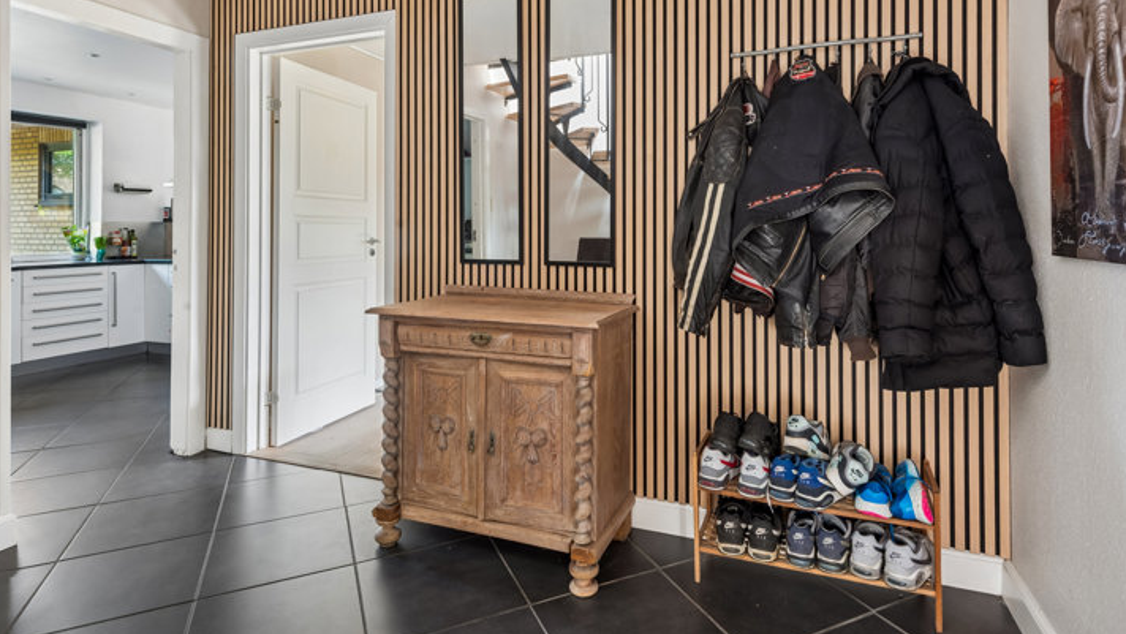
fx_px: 597
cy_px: 228
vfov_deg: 55.1
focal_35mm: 20
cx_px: 576
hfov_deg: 86.6
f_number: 10
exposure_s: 1/2.5
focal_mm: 17
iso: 200
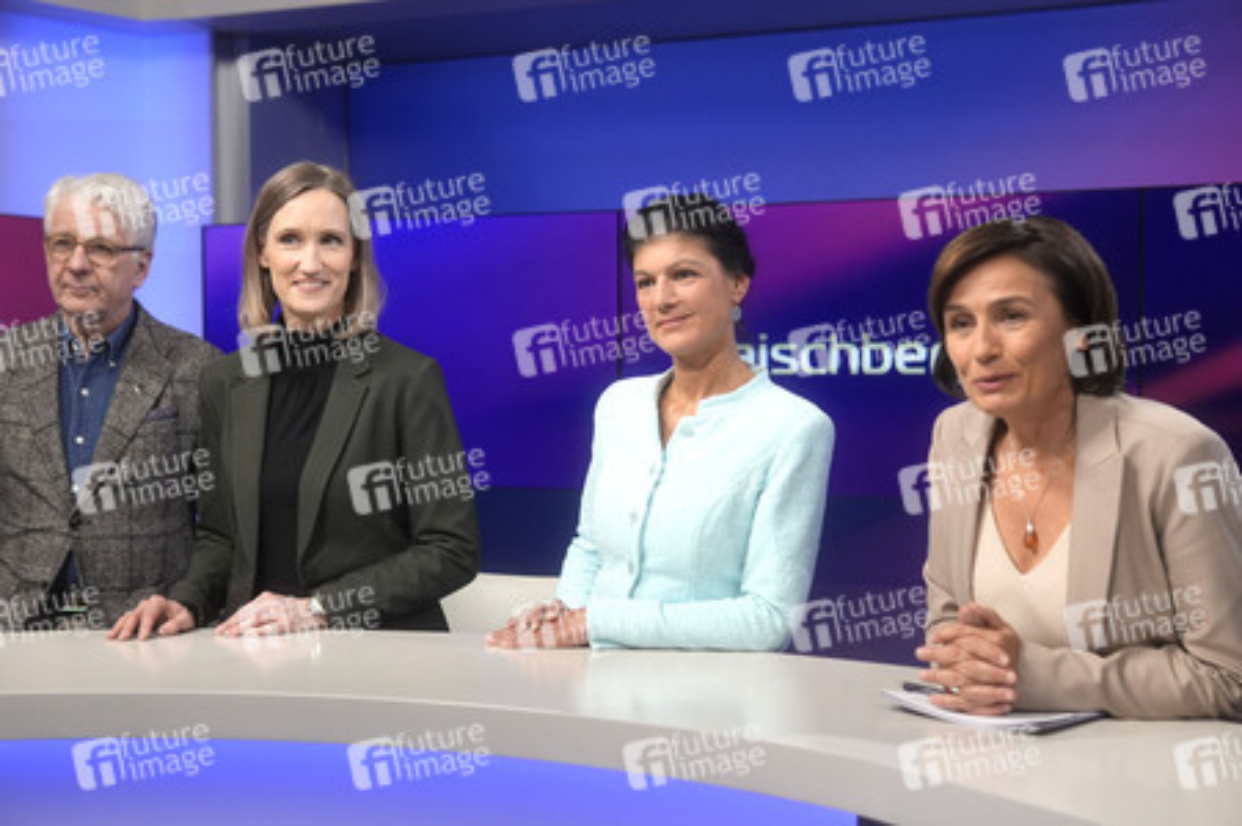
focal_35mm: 45
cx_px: 621
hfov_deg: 43.6
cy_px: 413
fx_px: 1551
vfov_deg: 29.8
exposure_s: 1/320
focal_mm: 30
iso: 640
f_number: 2.2
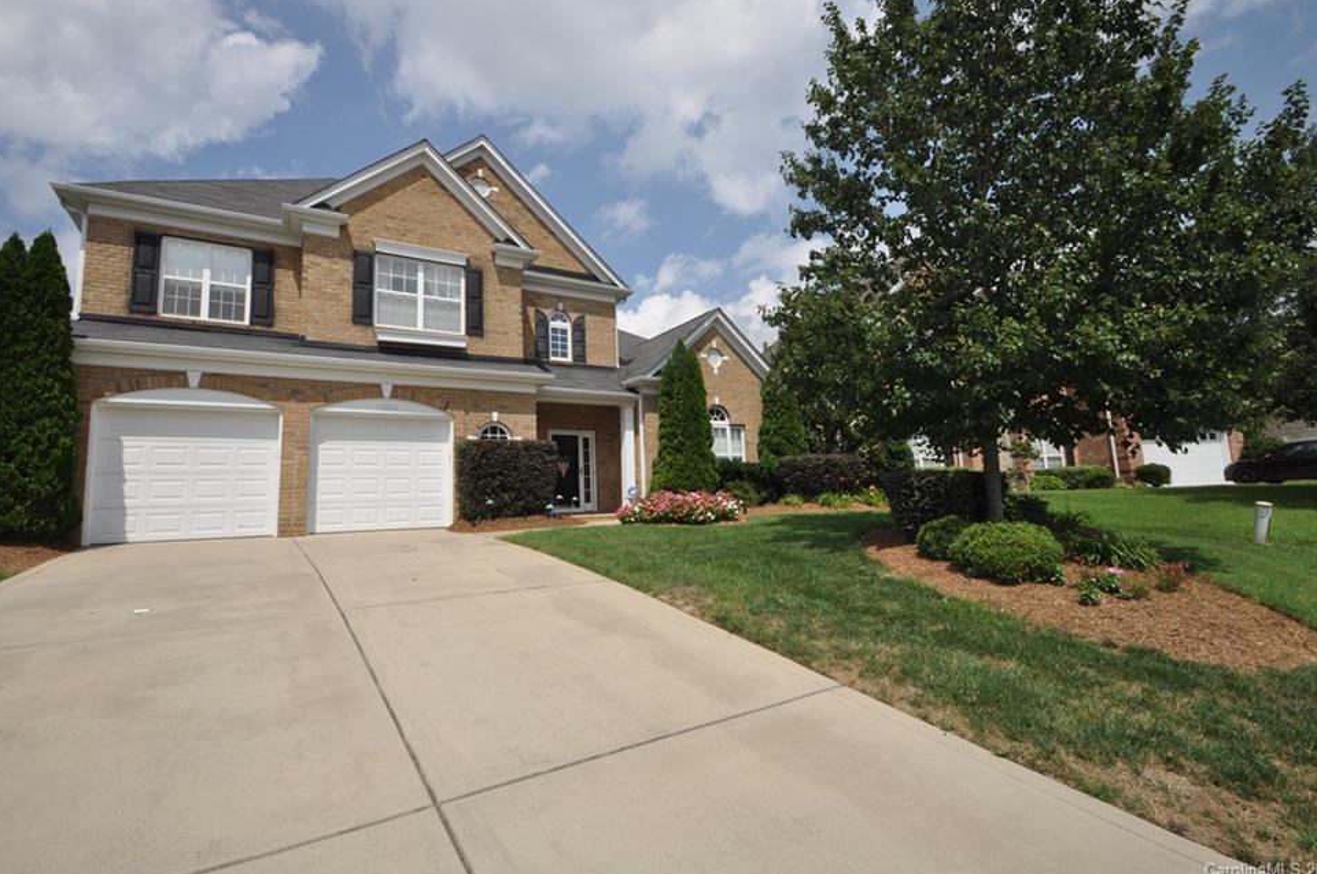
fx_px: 584
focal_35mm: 16
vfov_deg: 73.5
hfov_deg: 96.8
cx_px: 650
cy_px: 416
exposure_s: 1/200
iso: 200
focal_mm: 10
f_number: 16
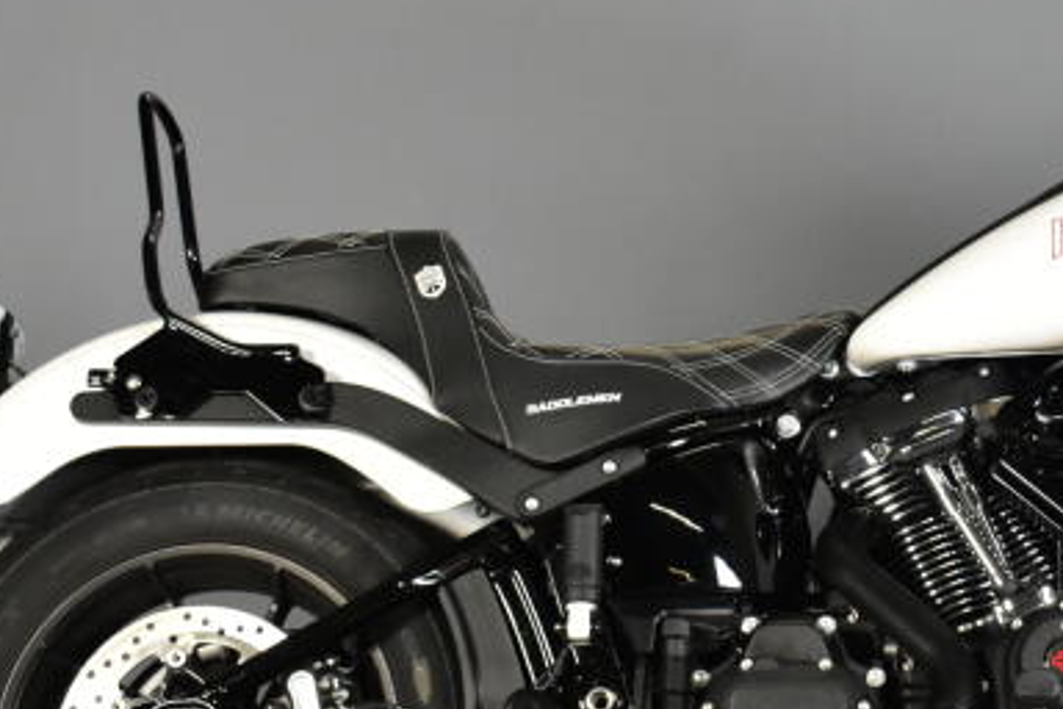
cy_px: 345
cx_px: 955
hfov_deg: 20.0
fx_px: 2953
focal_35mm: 100
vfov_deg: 13.7
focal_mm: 32
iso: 3200
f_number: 7.1
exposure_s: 1/125
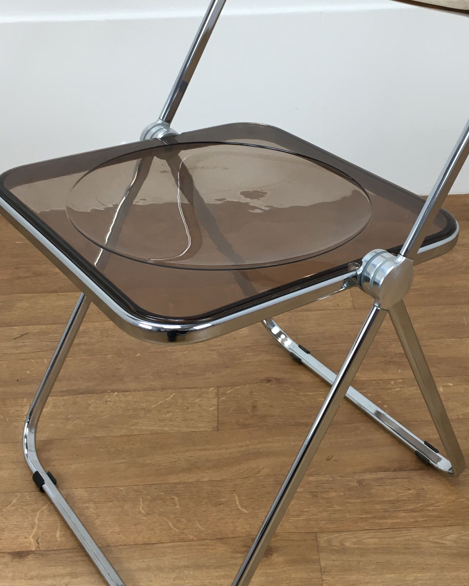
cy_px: 269
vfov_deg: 40.3
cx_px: 268
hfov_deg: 32.7
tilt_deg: -31.2
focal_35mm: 46
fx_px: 798
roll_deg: +0.7
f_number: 2.2
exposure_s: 1/33
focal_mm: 4.15
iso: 25
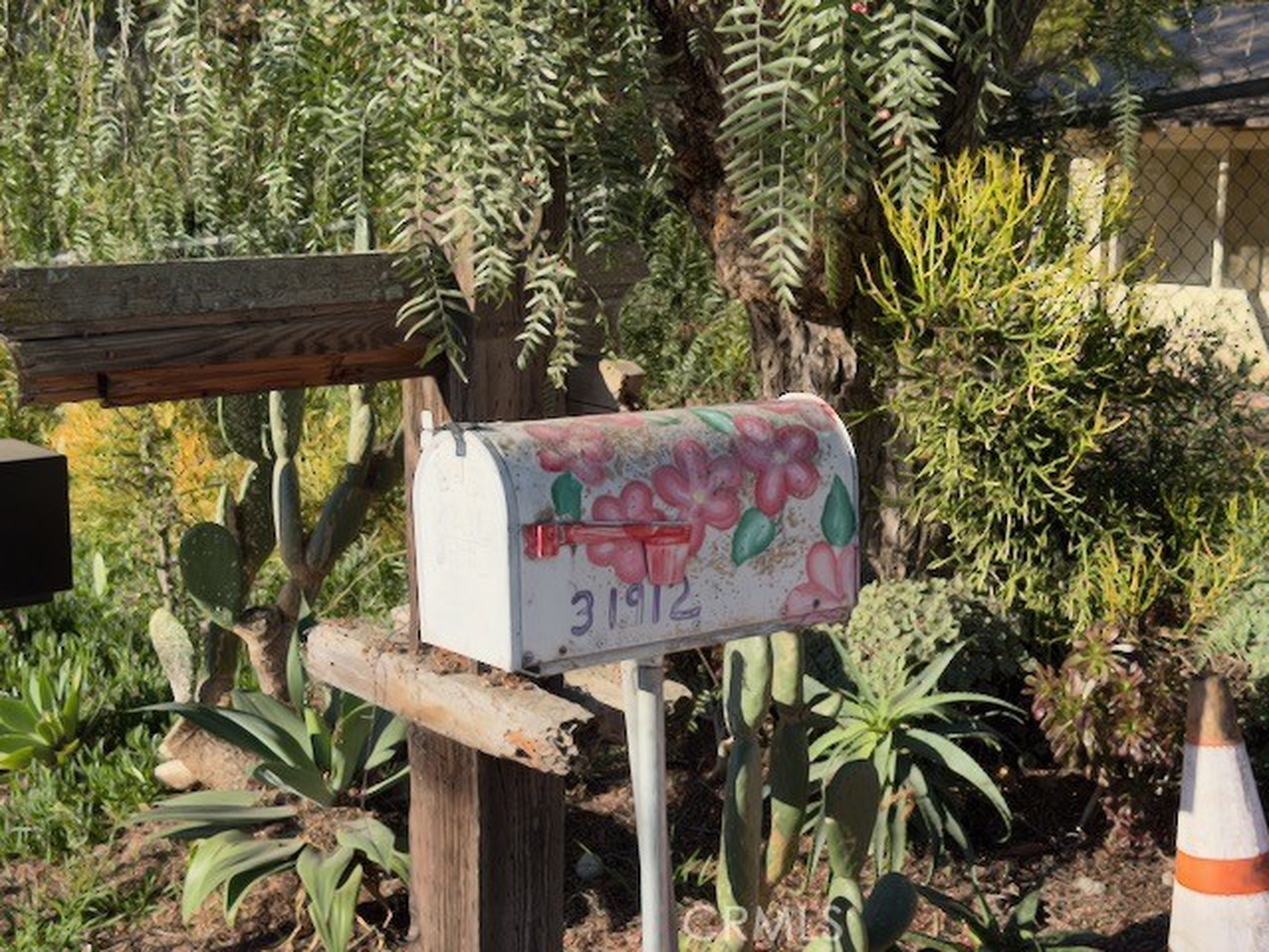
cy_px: 476
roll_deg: -0.2
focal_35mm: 48
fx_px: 1760
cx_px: 634
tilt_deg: -10.8
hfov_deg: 39.7
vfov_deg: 30.3
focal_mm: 6.76
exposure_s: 1/2273
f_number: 1.78
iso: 100
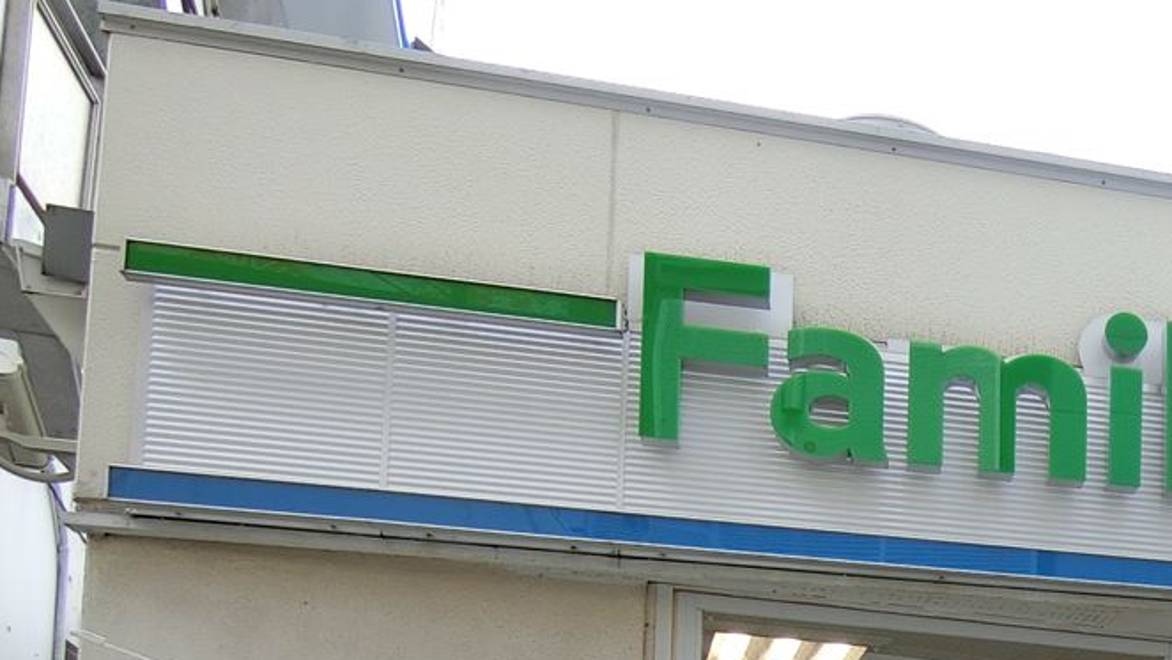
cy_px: 911
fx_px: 1554
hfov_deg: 34.8
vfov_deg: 21.2
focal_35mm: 50
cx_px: 1328
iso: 80
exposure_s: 1/250
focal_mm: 4.06
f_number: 2.7
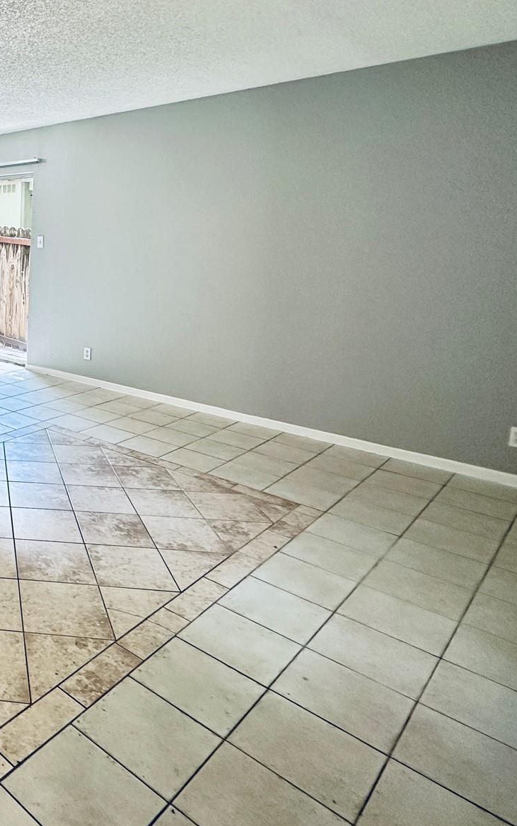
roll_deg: +0.3
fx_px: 586
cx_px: -96
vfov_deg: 69.6
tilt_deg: -8.6
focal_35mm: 26
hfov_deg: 37.0
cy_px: 324
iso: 160
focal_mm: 2.22
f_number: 2.2
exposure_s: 1/60
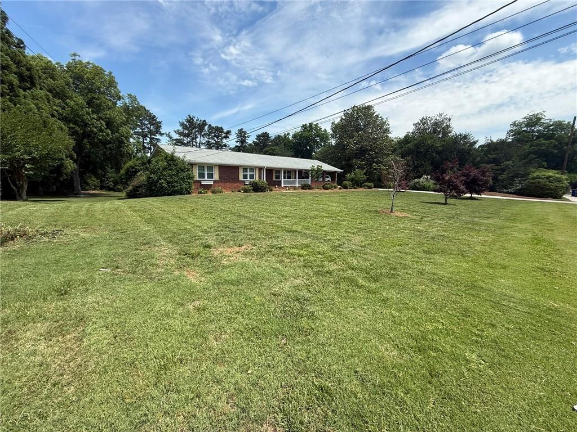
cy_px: 216
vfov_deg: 85.7
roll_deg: -1.2
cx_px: 288
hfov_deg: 102.1
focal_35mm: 14
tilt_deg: -8.9
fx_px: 233
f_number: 2.2
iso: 50
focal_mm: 2.22
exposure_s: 1/985
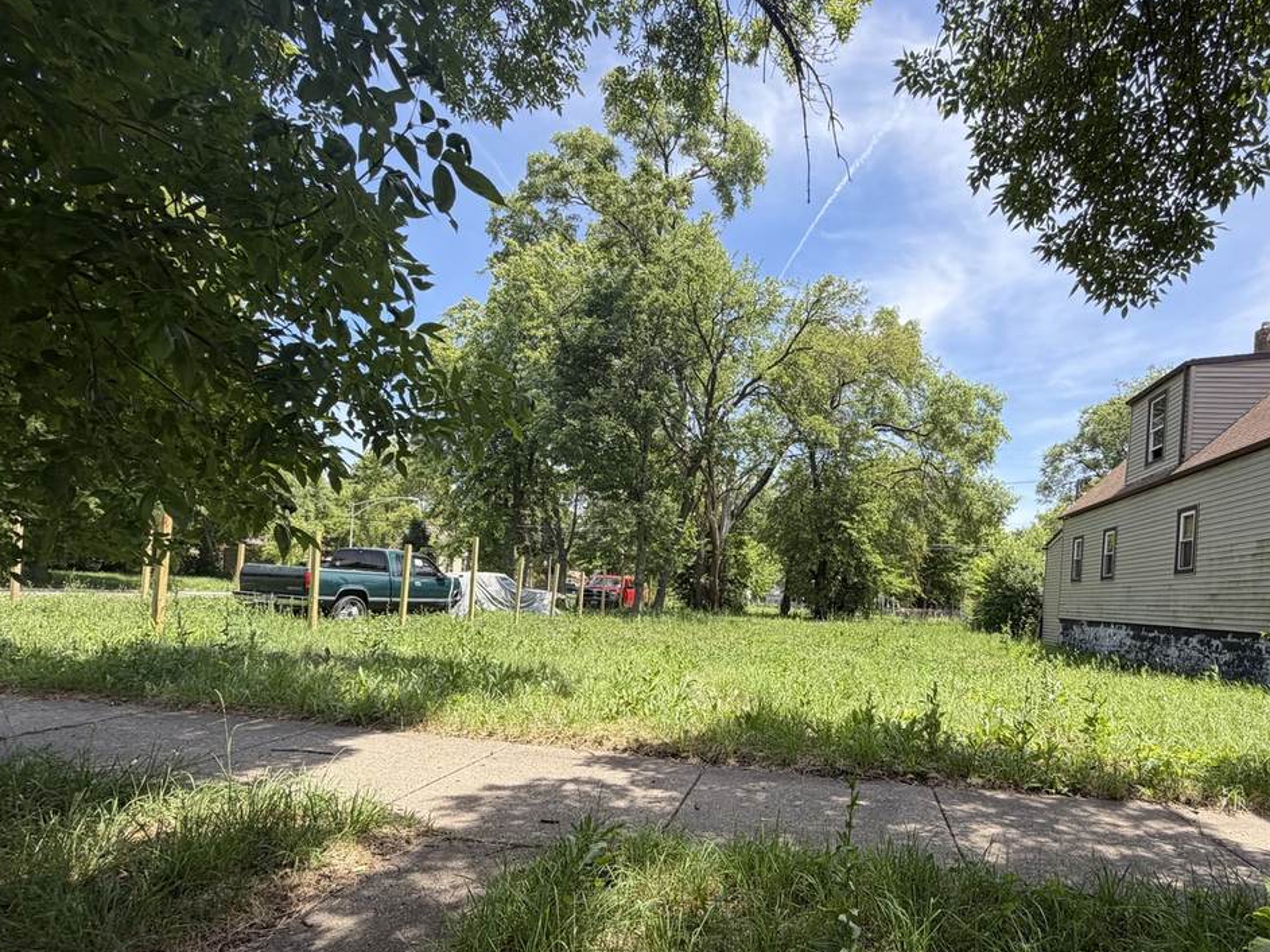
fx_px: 697
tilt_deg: -2.3
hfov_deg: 83.9
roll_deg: -2.2
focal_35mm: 19
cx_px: 743
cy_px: 594
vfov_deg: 67.6
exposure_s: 1/564
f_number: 2.2
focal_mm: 2.22
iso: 40
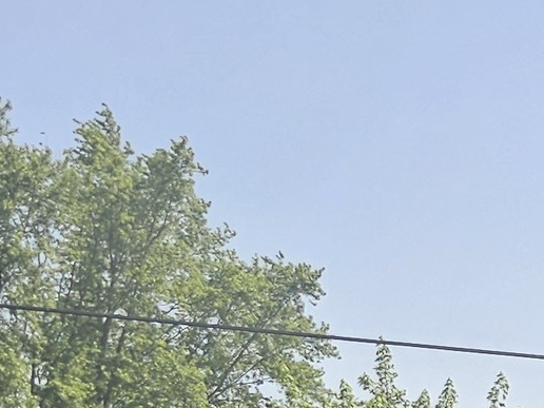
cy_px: 916
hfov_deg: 11.2
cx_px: 1446
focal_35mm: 137
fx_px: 2153
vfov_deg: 9.8
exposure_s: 1/247
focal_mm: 6.3
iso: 10
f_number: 1.7
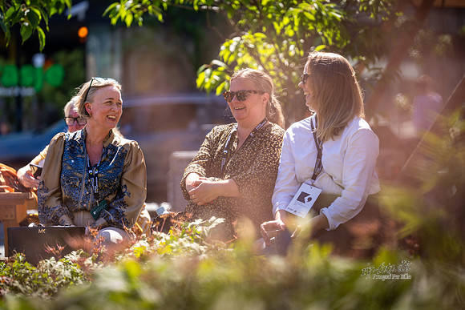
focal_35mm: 180
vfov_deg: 7.6
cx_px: 265
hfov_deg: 11.4
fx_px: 2322
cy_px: 145
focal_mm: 155
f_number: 2.8
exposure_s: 1/500
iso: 64
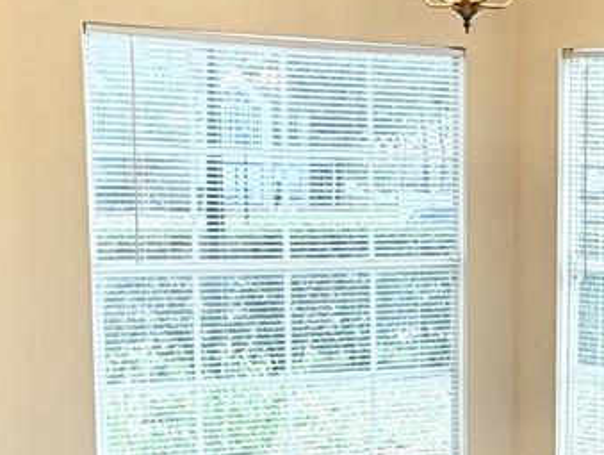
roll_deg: -0.2
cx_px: 620
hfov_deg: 27.5
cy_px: 319
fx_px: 1153
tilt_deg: -6.4
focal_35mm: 66
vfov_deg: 22.2
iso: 50
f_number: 2.2
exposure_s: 1/120
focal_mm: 2.22
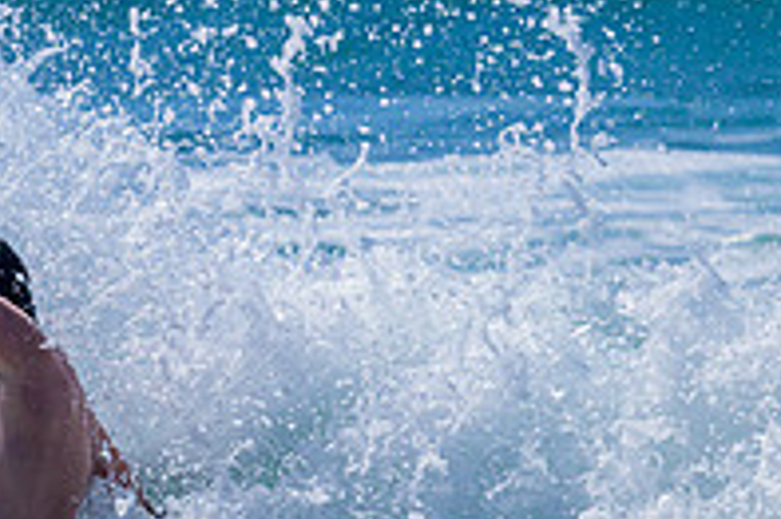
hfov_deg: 1.5
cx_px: -246
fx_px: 29349
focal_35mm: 1354
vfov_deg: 1.0
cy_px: 632
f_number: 11
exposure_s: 1/2000
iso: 400
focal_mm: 460
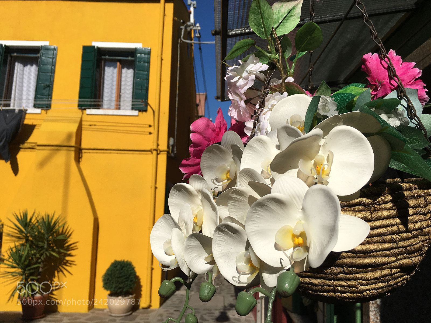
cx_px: 216
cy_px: 162
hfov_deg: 61.7
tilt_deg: +7.2
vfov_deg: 48.2
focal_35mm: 29
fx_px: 361
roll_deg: -1.3
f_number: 2.2
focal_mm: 4.15
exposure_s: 1/3846
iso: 25
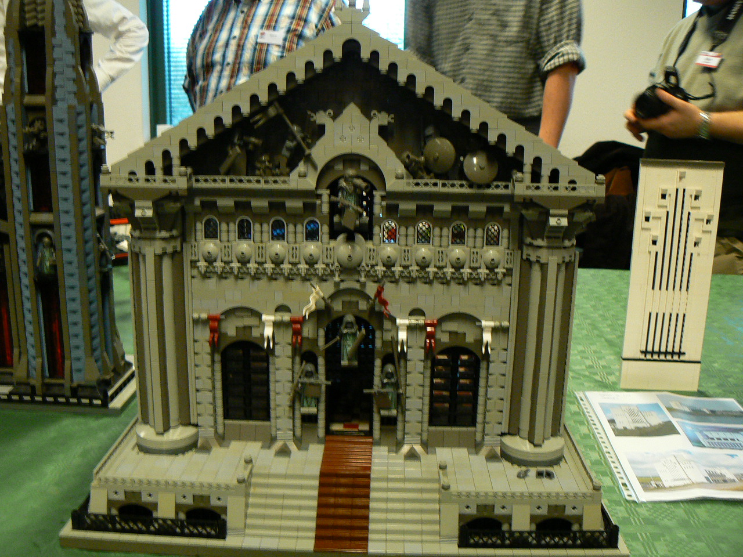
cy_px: 278
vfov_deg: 39.7
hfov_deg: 51.4
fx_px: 773
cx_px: 372
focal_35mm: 36
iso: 200
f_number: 2.8
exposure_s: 1/20
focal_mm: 6
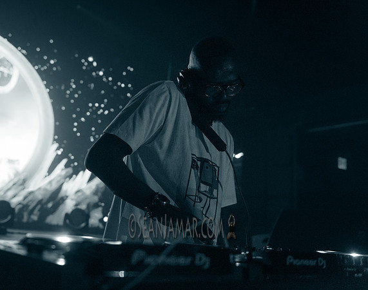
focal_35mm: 38
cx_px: 136
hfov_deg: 47.7
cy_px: 135
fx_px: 412
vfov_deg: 38.8
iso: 4000
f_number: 2.8
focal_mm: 32
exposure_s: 1/320
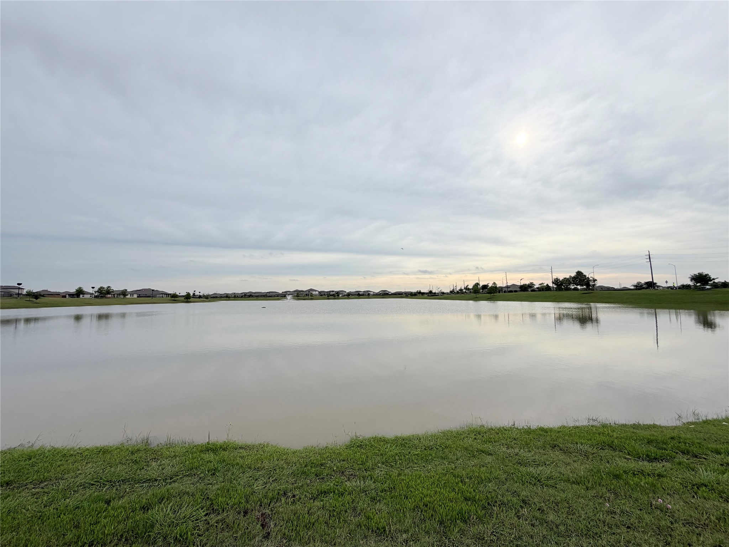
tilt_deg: +2.4
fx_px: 295
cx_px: 364
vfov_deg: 85.7
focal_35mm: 14
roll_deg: +0.2
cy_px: 274
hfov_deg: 102.1
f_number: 2.2
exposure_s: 1/1087
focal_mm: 2.22
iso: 20
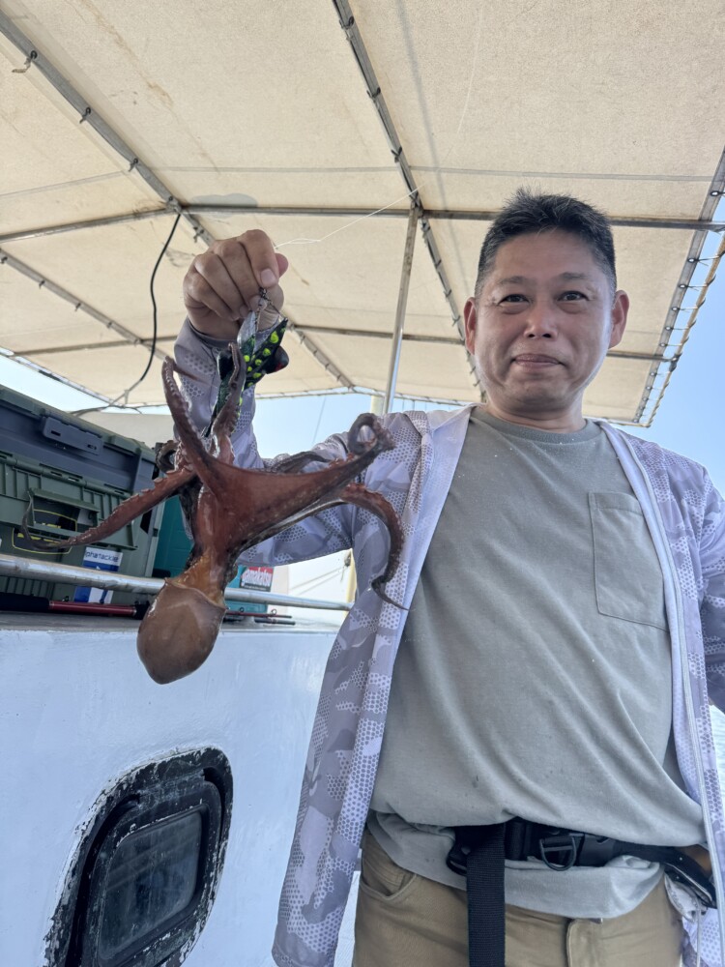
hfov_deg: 56.8
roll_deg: -9.3
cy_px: 484
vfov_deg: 71.6
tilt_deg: +11.7
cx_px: 362
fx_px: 670
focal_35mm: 24
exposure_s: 1/1339
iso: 80
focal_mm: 6.76
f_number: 1.78
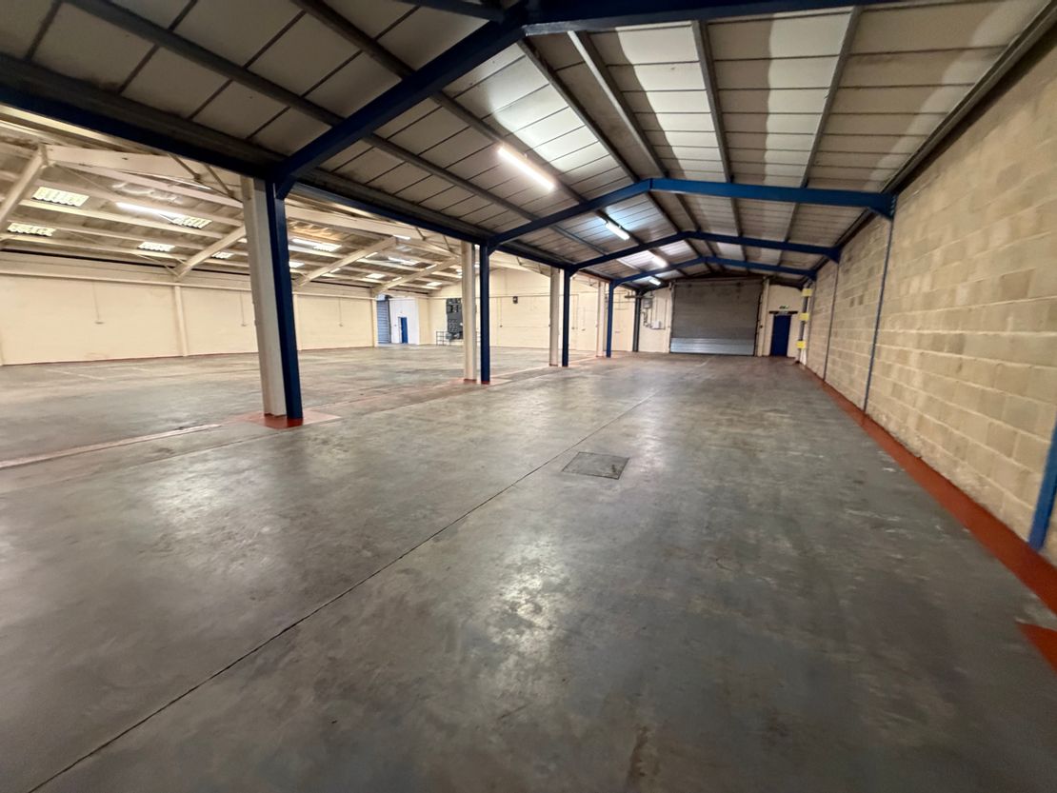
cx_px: 528
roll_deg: +1.8
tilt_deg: -7.5
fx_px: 428
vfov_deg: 85.7
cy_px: 396
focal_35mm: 14
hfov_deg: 102.1
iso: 500
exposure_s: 1/50
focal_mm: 2.22
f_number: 2.2
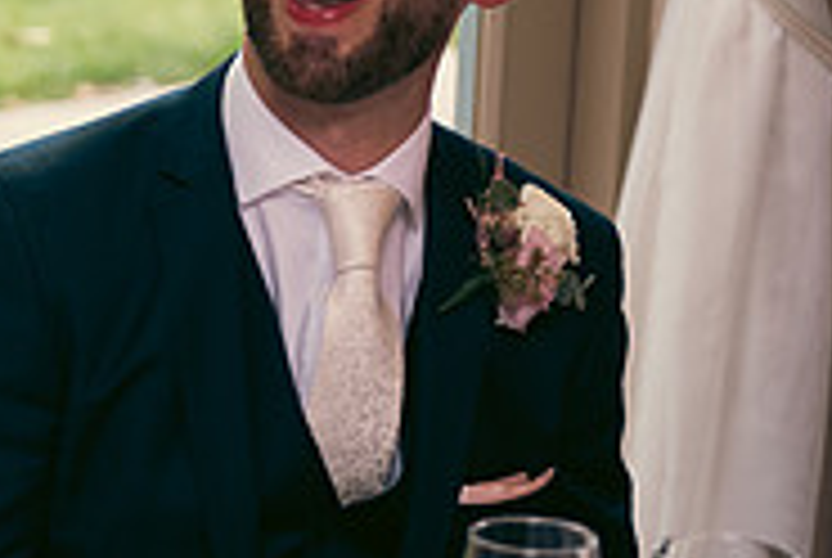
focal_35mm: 194
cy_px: 142
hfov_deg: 10.2
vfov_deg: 7.1
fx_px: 4491
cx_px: -409
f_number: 3.5
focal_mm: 62
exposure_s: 1/160
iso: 400
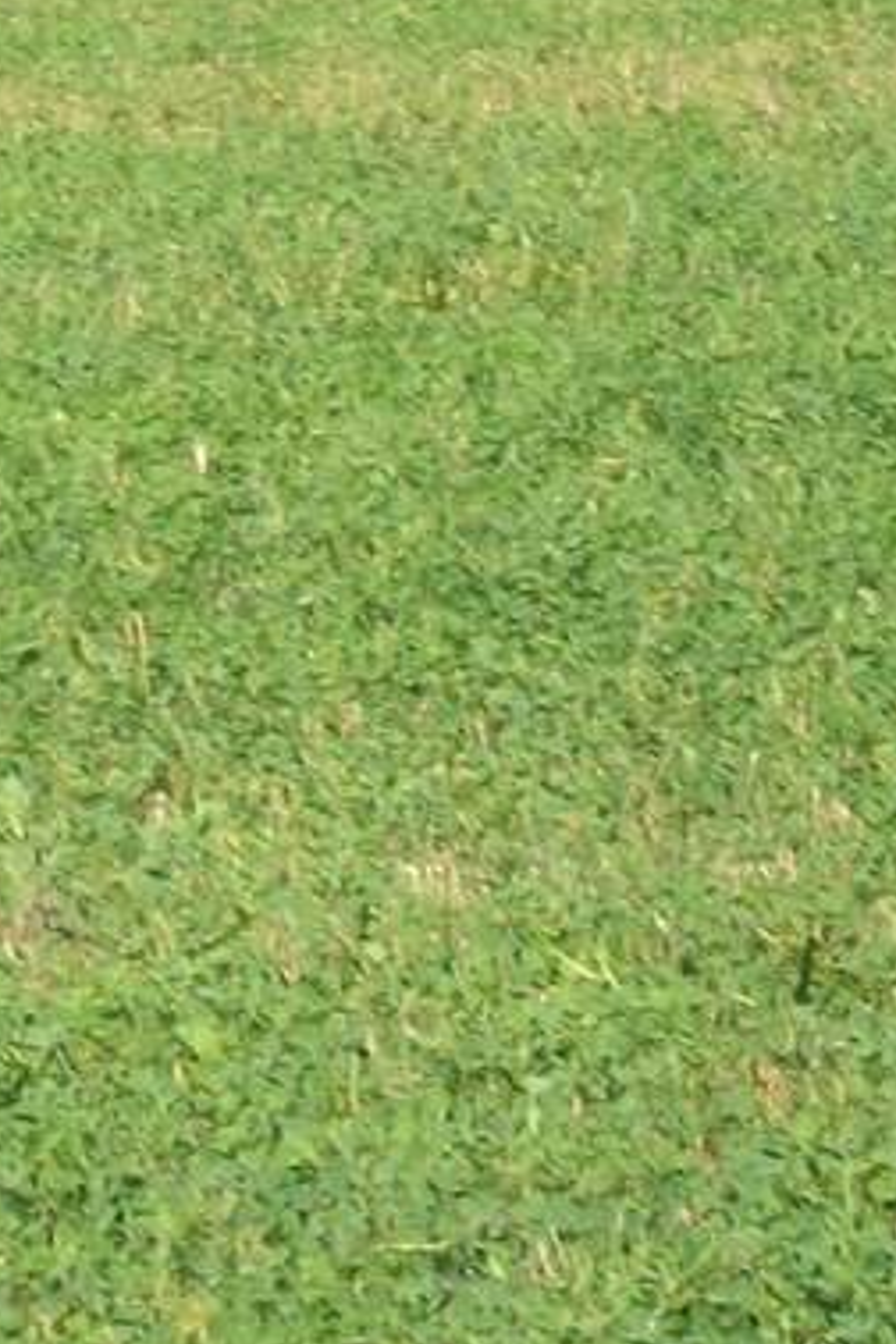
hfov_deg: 4.1
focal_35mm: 338
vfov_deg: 6.1
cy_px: -210
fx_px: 12618
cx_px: 683
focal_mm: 17.1
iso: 80
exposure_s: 1/320
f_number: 5.2
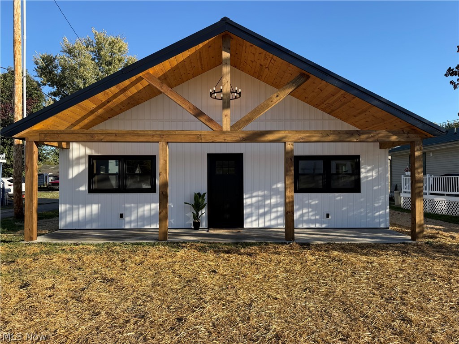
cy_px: 172
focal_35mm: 24
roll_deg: +0.1
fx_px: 318
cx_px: 230
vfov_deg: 56.8
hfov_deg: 71.6
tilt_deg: +2.1
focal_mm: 6.76
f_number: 1.78
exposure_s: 1/2053
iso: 80
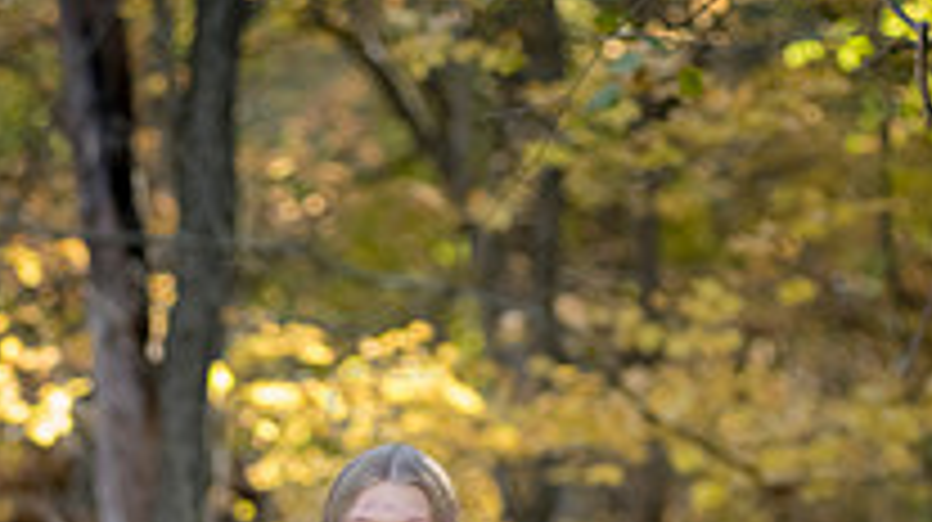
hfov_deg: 9.0
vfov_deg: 5.0
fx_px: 5901
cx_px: 441
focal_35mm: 239
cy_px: 958
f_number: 3.5
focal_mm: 105
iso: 800
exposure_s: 1/320
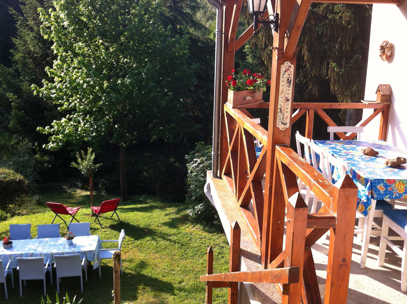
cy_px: 155
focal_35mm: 39
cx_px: 199
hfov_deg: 47.9
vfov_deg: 36.7
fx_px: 458
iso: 80
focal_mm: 3.85
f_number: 2.8
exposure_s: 1/363
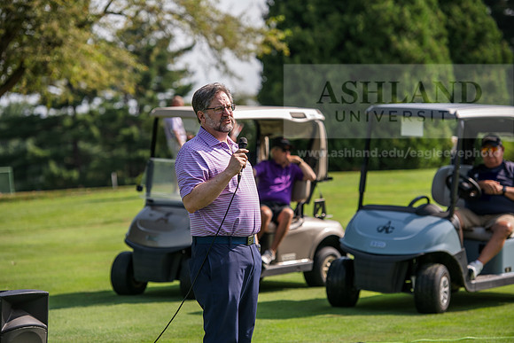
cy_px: 172
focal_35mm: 135
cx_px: 257
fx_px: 1928
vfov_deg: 10.2
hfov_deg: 15.2
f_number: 3.5
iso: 80
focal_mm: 135
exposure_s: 1/500
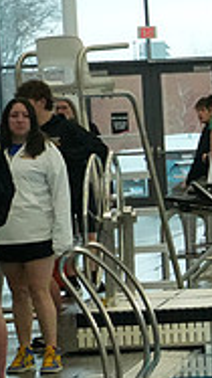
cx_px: 559
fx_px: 3359
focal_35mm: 336
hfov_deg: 3.6
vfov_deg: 6.4
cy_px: 388
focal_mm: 69
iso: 10000
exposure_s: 1/1000
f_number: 5.6
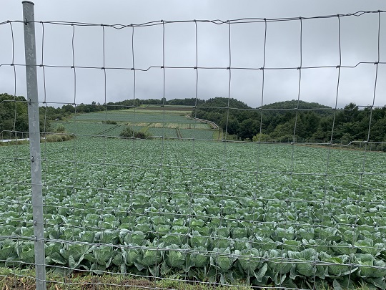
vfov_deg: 53.1
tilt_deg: -5.1
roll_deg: -0.7
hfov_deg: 67.3
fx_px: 290
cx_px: 193
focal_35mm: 26
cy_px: 145
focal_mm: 4.25
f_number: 1.8
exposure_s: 1/4274
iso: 25
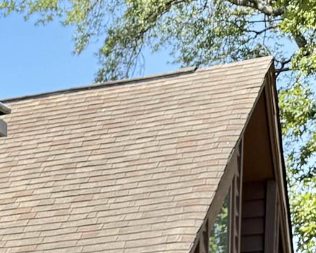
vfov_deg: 9.7
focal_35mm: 141
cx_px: -415
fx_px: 1319
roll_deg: +2.3
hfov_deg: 11.5
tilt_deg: -7.0
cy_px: 611
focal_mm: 6.76
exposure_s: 1/1464
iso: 100
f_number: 1.78
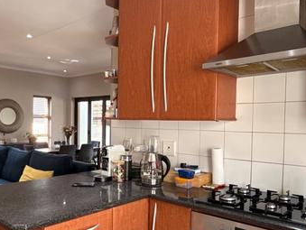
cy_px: 133
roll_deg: -0.9
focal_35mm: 33
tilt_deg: -1.4
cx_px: 127
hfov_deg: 55.0
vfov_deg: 42.9
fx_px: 292
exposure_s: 1/60
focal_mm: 2.22
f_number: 2.2
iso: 400
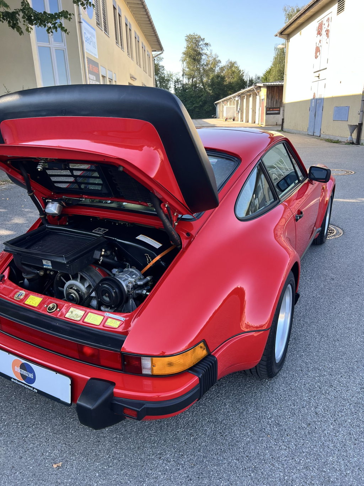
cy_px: 243
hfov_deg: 53.1
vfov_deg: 67.3
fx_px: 364
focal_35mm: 26
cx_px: 182
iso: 50
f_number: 1.5
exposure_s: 1/397
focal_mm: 5.7
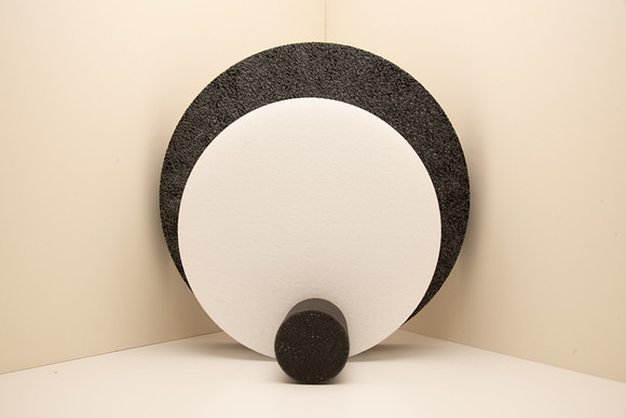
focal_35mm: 31
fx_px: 539
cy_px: 209
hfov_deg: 60.3
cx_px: 313
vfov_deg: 42.3
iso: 64
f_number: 11
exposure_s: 1/60
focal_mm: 31
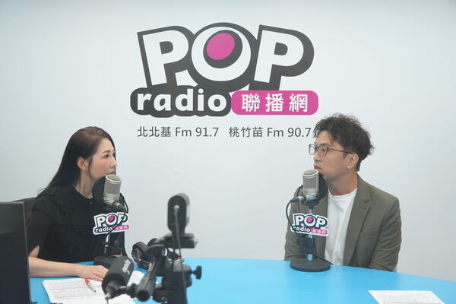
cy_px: 152
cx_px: 228
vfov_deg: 28.1
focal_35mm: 48
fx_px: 608
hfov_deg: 41.1
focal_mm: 32
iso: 800
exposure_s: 1/125
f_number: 5
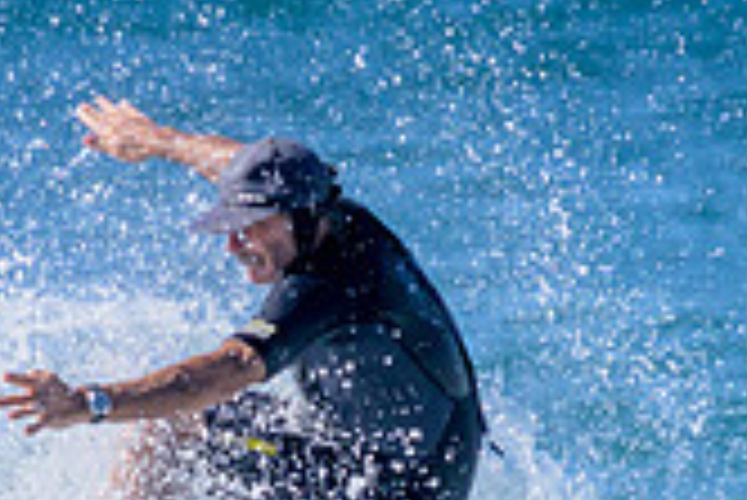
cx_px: 314
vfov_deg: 0.4
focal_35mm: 3809
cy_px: 670
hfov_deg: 0.5
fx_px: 79104
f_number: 11
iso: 450
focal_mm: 800
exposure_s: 1/800
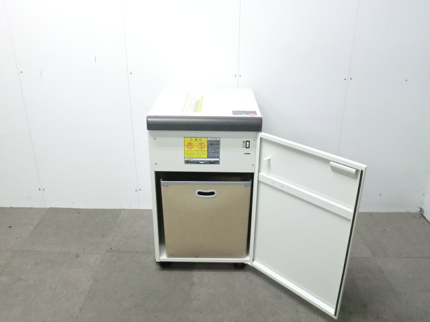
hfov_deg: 56.8
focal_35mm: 32
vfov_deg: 44.2
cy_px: 161
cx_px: 215
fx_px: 398
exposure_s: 1/40
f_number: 3.5
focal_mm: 5.8
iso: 800
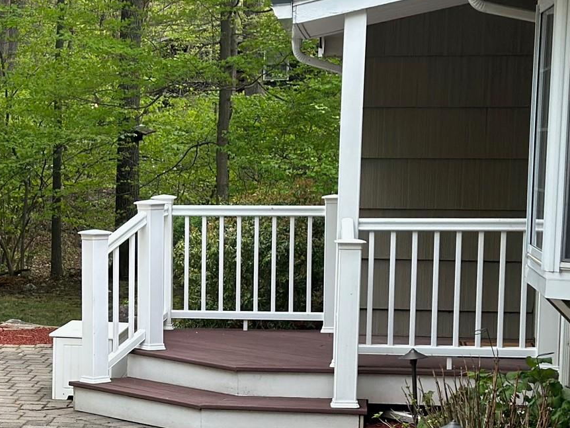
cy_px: 312
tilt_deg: -5.7
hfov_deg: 16.8
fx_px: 1878
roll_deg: -1.3
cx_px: -38
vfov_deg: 13.0
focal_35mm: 114
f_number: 1.78
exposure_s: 1/971
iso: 80
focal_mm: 6.86
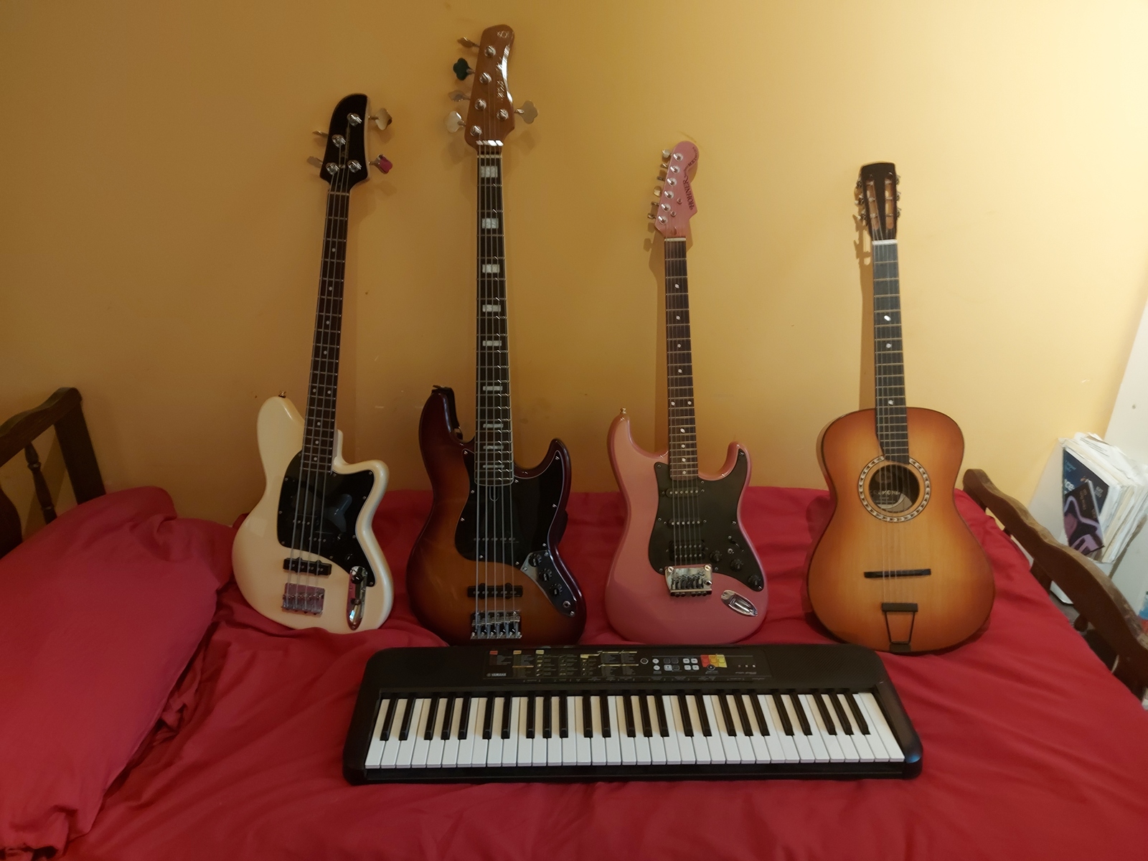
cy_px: 430
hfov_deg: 71.6
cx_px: 574
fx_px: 796
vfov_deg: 56.8
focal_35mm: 24
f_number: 1.8
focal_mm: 5.23
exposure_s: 1/25
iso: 400
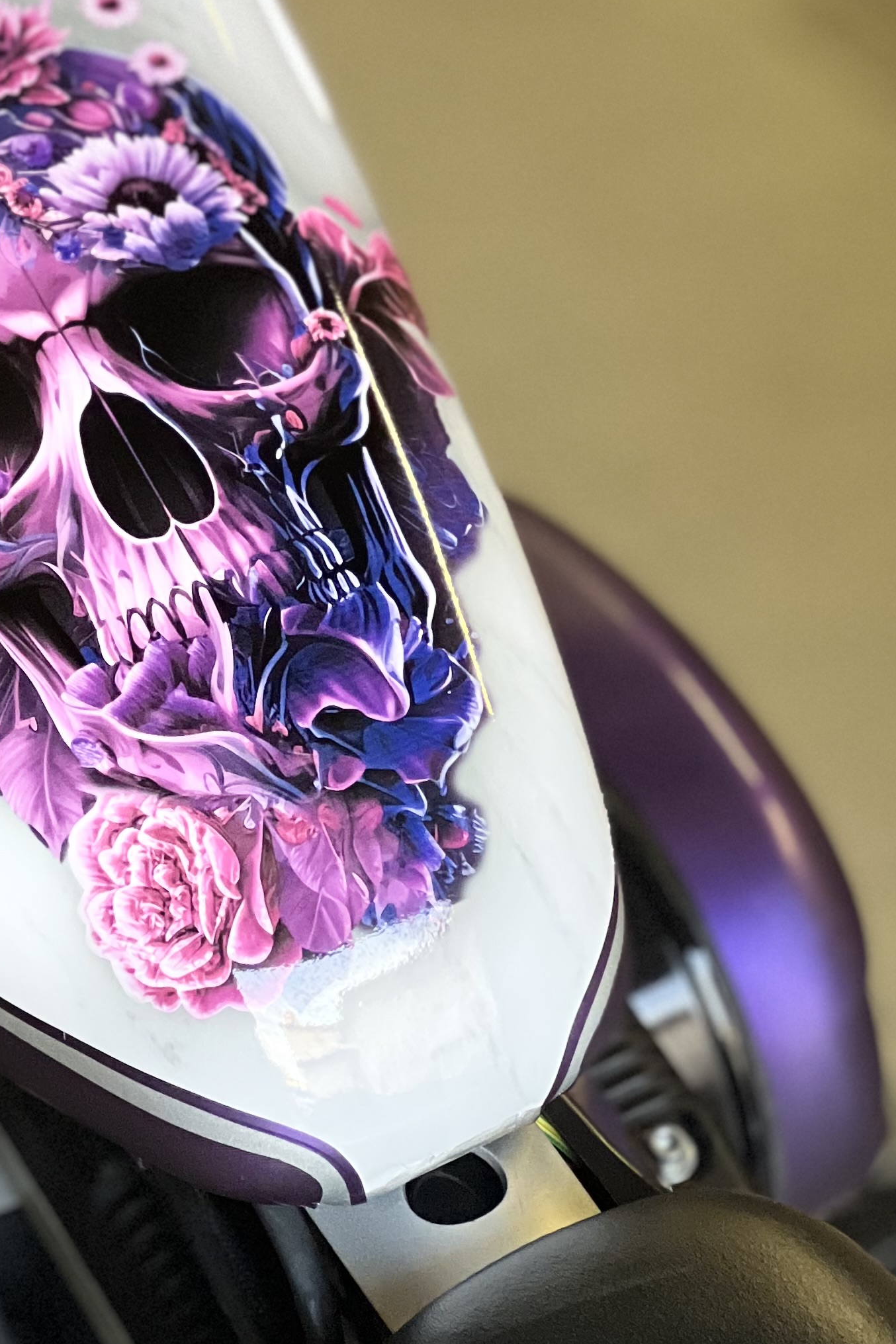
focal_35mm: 159
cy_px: 321
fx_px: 5936
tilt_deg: -26.8
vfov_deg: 12.9
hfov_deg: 8.6
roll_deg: +0.2
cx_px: -21
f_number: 2.8
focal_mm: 9
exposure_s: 1/40
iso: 400
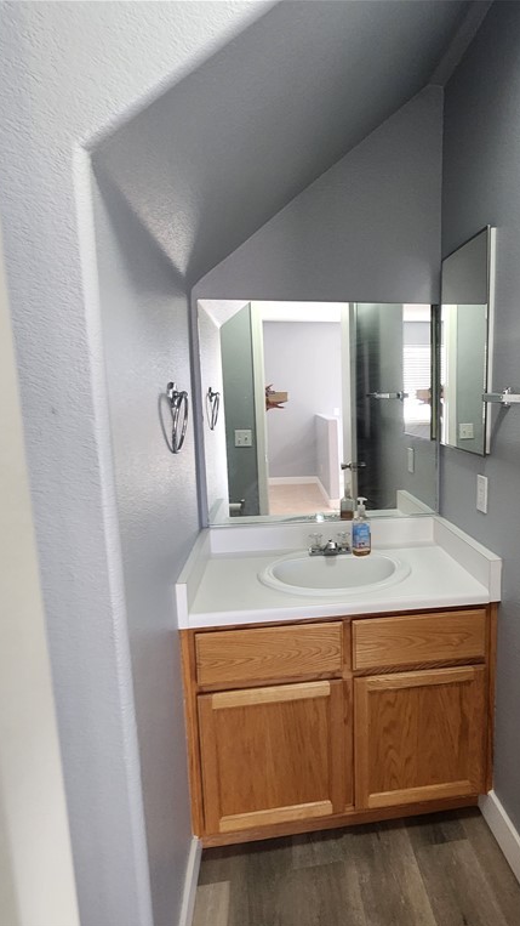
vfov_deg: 89.6
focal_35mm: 19
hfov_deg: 56.6
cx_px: 361
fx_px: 466
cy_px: 465
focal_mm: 2.2
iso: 320
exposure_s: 1/60
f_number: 2.2
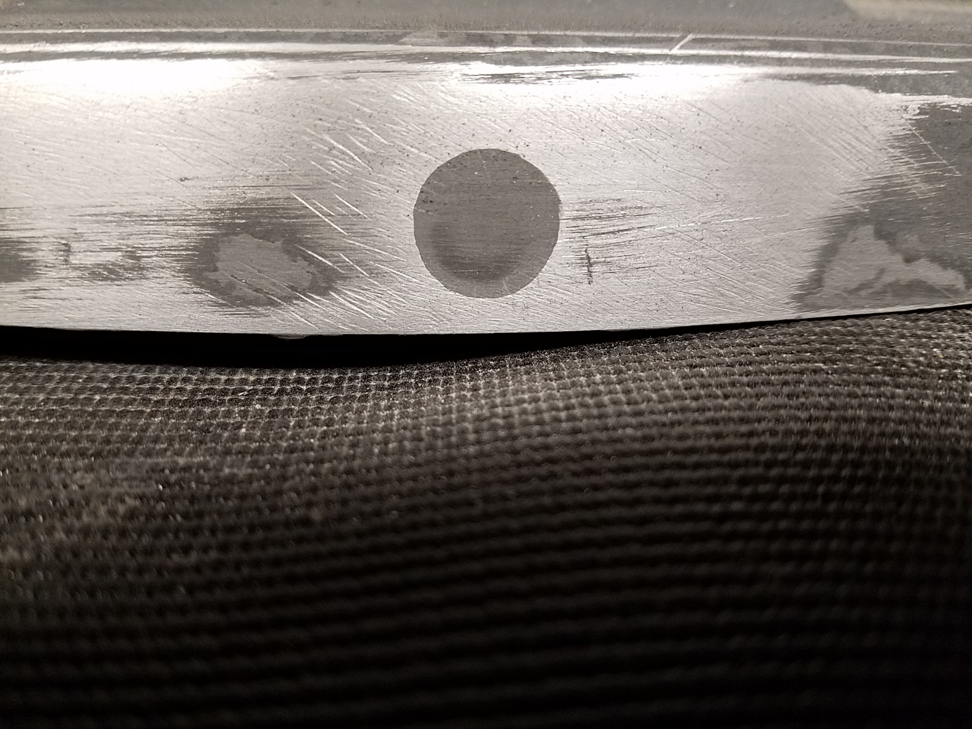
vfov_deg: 53.1
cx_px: 486
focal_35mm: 26
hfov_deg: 67.3
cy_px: 364
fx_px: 730
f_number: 1.7
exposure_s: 1/40
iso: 160
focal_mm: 4.2
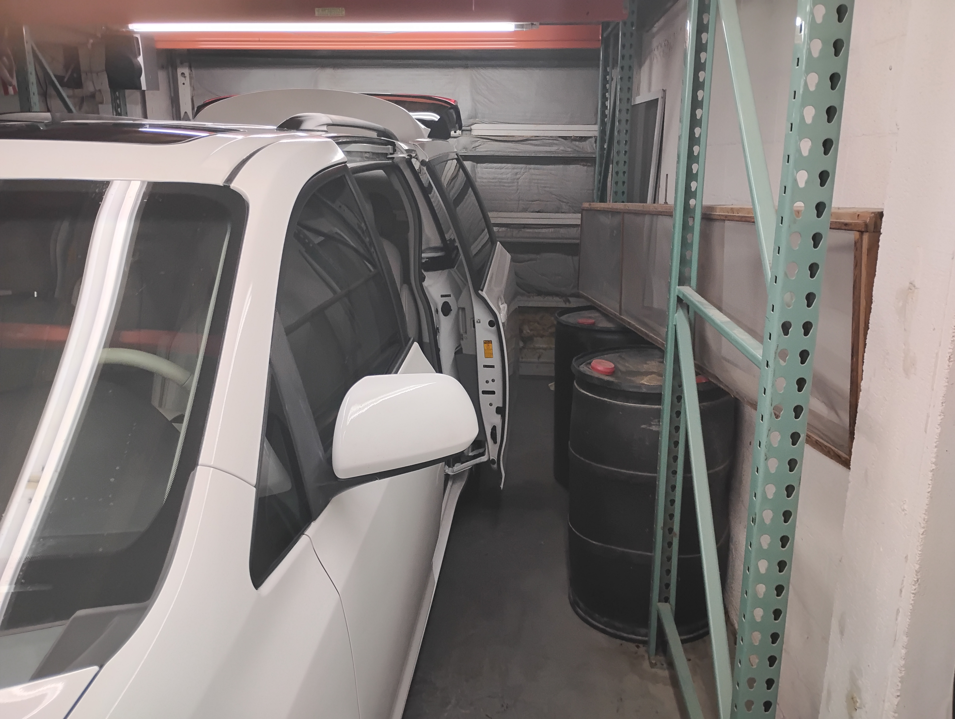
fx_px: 774
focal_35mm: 28
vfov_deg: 49.9
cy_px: 360
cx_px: 478
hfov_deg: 63.4
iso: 422
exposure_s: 1/120
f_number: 1.8
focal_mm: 4.26
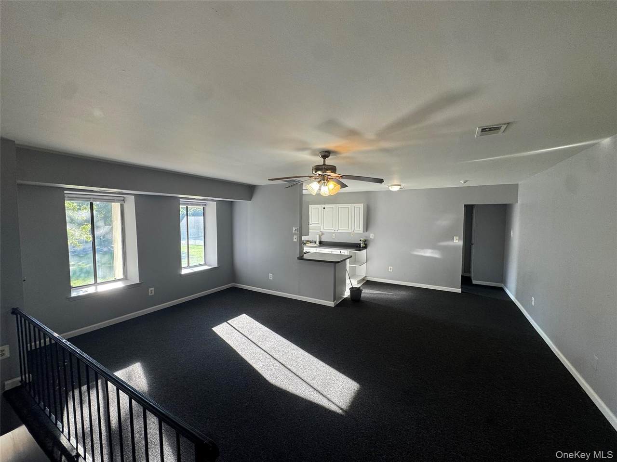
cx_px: 308
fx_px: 250
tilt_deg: -4.0
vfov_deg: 85.7
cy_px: 231
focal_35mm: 14
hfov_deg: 102.1
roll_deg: -0.7
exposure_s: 1/120
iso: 80
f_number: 2.2
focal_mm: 2.22
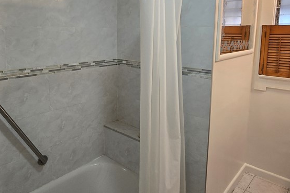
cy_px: 62
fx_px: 201
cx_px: 124
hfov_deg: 71.1
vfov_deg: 50.2
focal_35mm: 25
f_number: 2.2
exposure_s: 1/60
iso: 80
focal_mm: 2.2
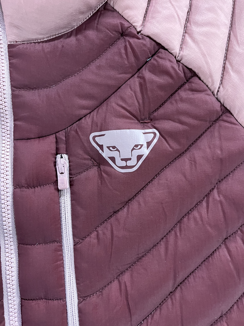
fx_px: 244
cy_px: 163
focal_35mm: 26
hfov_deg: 53.1
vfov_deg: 67.3
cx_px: 122
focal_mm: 5.1
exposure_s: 1/40
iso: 400
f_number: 1.6
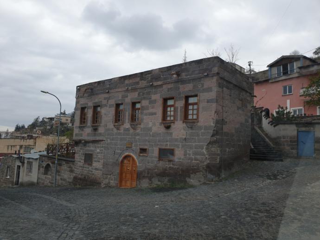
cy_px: 120
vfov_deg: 53.1
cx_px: 160
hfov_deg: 67.3
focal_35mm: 26
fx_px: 240
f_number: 2.4
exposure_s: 1/518
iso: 50
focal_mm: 4.3
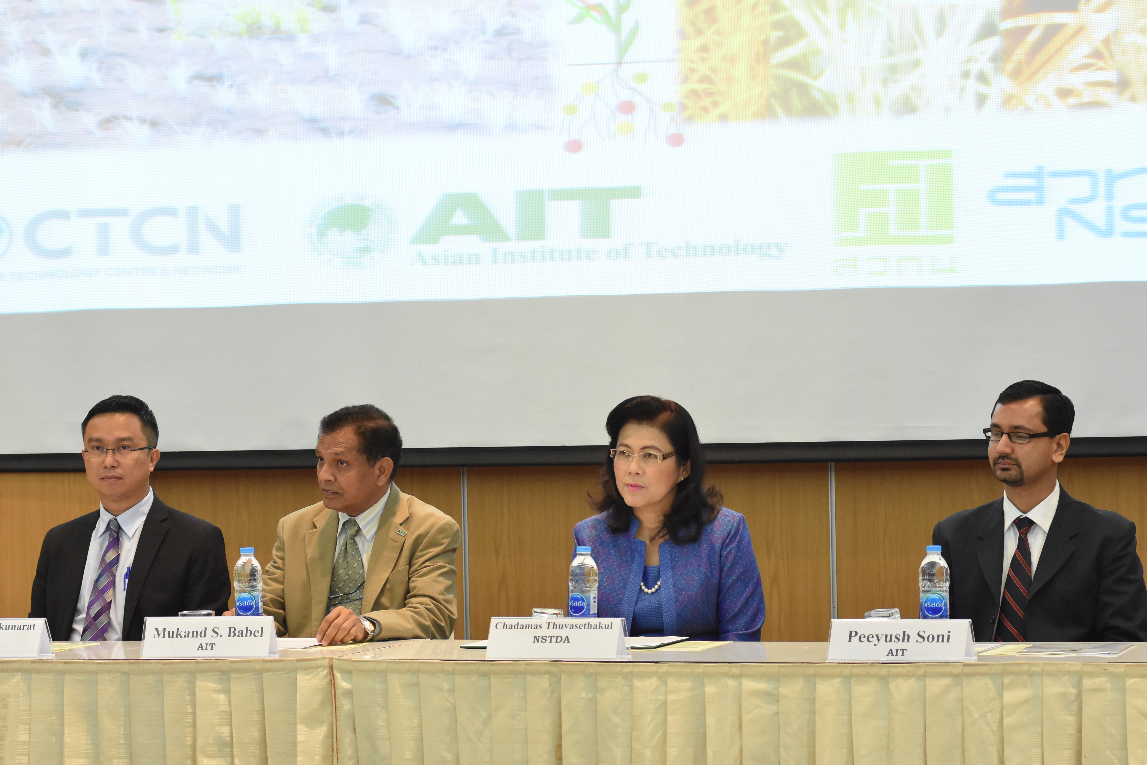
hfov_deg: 14.9
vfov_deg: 9.9
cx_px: 574
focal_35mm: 138
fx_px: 4398
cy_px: 382
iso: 2500
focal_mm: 92
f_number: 5
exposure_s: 1/100
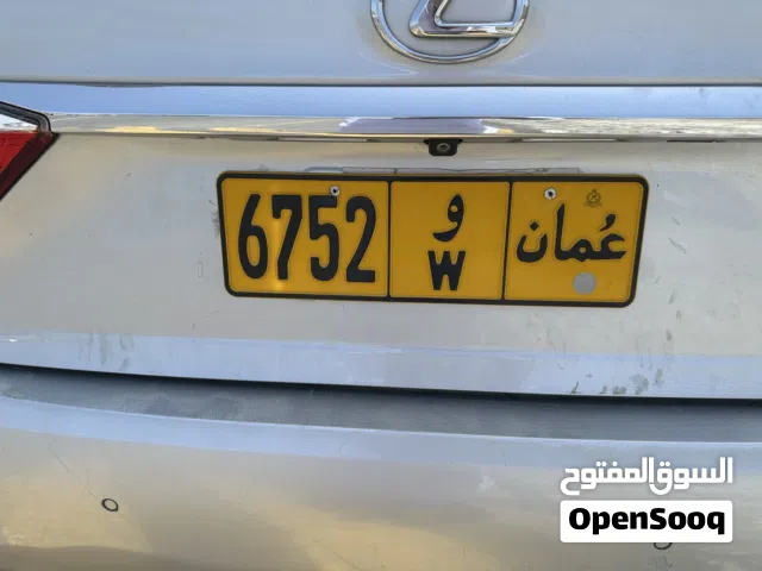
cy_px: 286
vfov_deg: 56.8
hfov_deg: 71.6
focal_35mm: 24
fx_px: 528
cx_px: 381
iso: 80
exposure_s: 1/3356
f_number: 1.78
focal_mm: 6.86
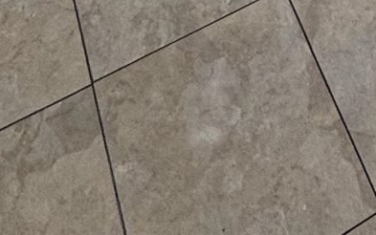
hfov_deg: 23.5
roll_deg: +2.1
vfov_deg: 7.8
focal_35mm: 87
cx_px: 297
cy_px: -743
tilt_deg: -15.8
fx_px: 892
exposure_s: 1/99
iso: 64
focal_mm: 2.22
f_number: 2.2
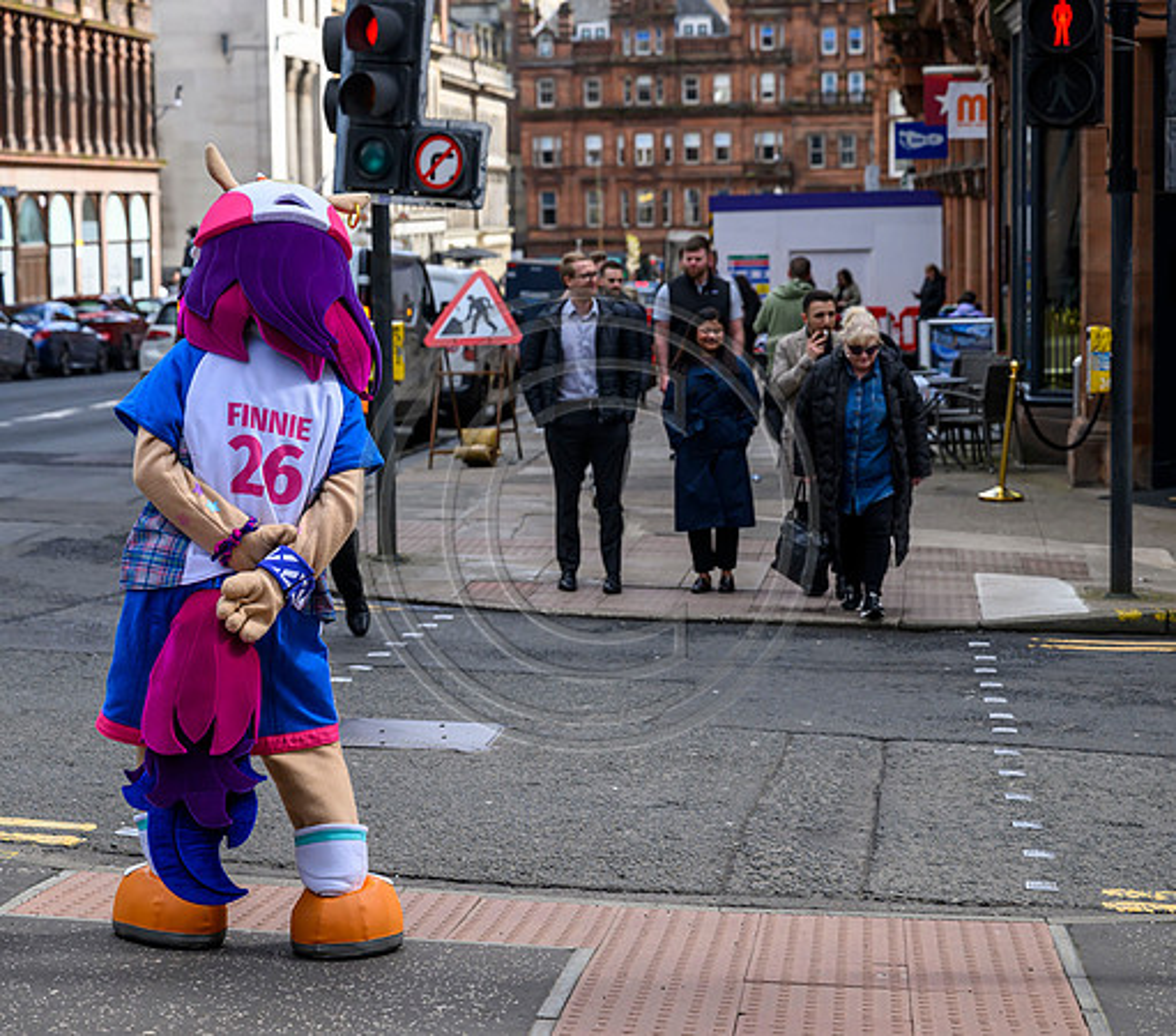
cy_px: 522
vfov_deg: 19.2
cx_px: 532
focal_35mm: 85
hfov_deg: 21.7
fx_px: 3069
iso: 500
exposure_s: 1/2000
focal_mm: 70
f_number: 4.5
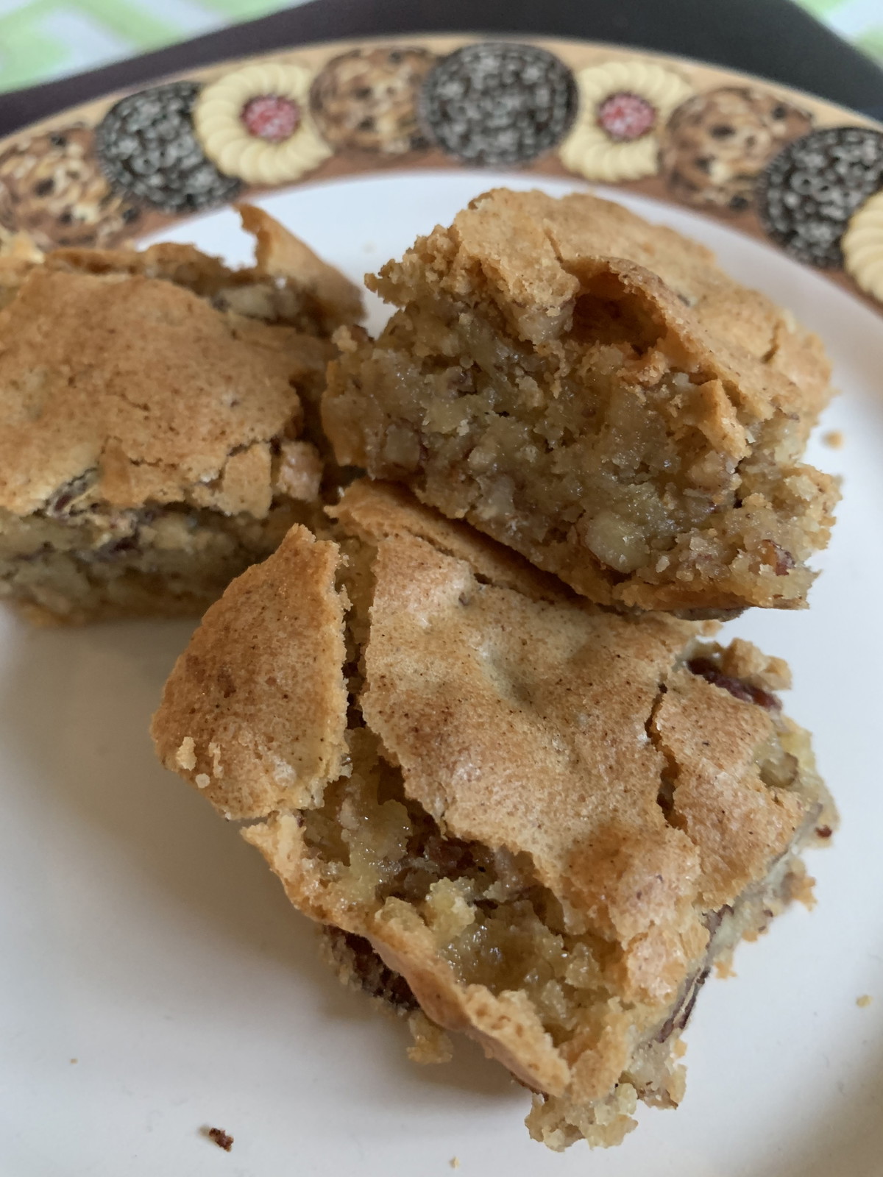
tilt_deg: -56.8
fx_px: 884
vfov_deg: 67.3
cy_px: 588
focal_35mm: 26
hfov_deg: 53.1
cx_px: 442
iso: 640
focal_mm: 4.25
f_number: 1.8
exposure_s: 1/30
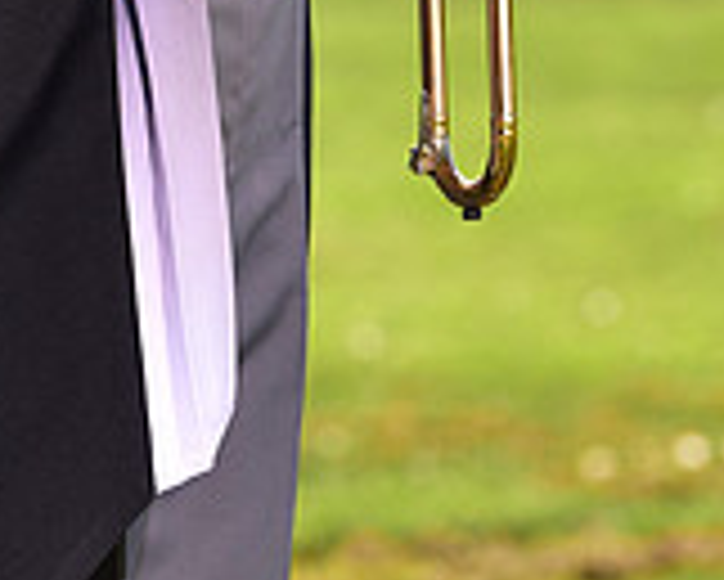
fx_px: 11985
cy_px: -706
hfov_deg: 3.5
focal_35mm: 559
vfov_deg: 2.8
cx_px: 191
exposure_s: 1/250
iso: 80
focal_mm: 165
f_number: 5
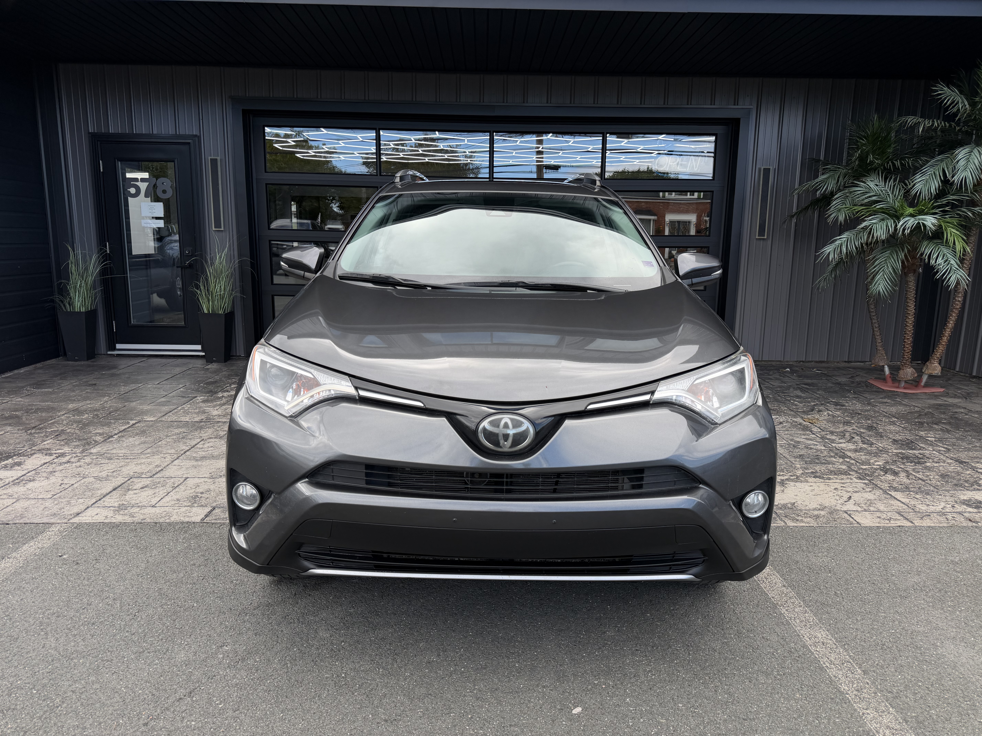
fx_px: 681
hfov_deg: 71.6
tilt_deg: -10.2
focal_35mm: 24
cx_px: 491
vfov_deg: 56.8
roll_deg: -0.8
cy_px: 368
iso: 80
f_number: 1.78
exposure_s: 1/1075
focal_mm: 6.76
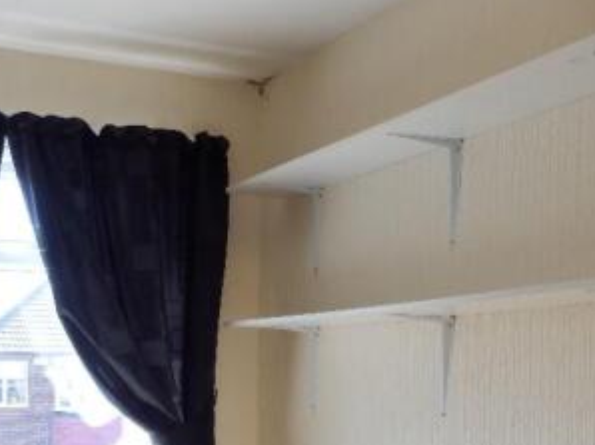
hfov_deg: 37.3
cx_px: 39
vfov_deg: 29.3
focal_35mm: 47
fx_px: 807
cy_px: 416
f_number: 3
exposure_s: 1/100
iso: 80
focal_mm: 4.2
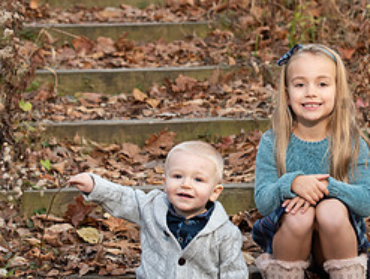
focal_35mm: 162
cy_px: 139
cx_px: 325
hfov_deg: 12.1
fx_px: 1734
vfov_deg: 9.2
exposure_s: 1/250
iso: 500
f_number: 5
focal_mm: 70
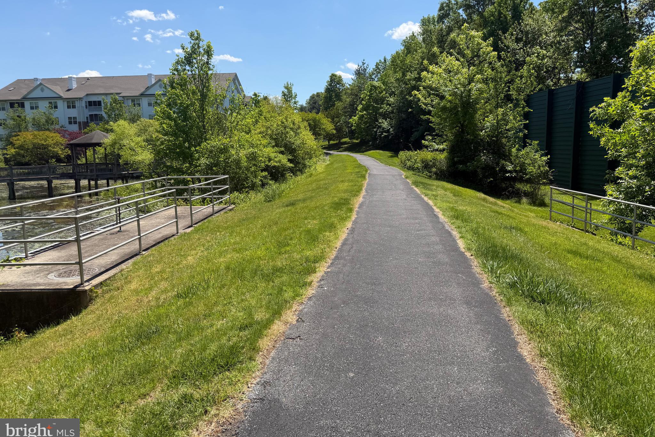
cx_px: 328
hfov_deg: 71.5
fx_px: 455
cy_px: 198
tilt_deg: -7.2
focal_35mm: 25
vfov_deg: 51.2
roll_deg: +1.2
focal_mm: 6.76
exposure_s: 1/3584
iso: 80
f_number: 1.78
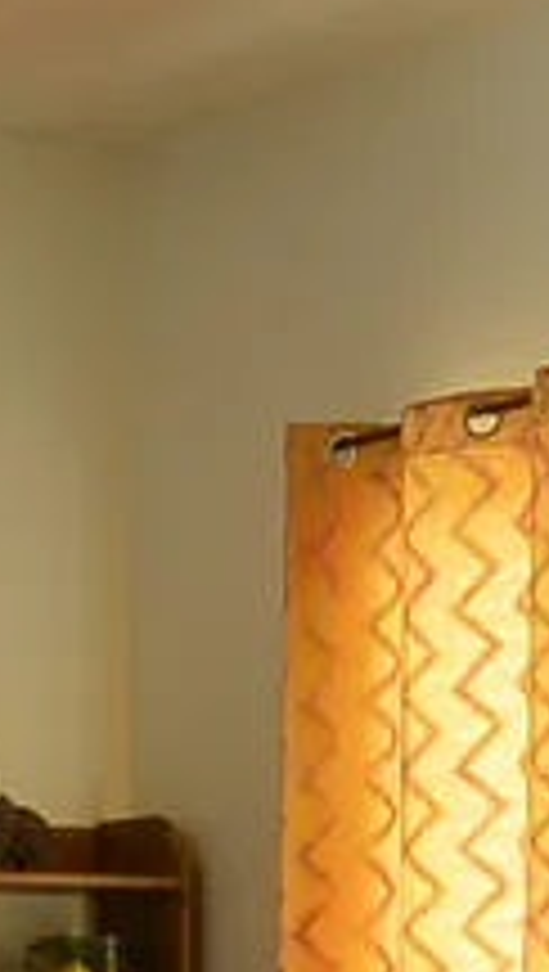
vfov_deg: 13.9
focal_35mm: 149
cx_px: -612
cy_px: 1204
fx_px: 3844
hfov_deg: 7.8
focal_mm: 12
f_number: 3.8
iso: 400
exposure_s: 1/160
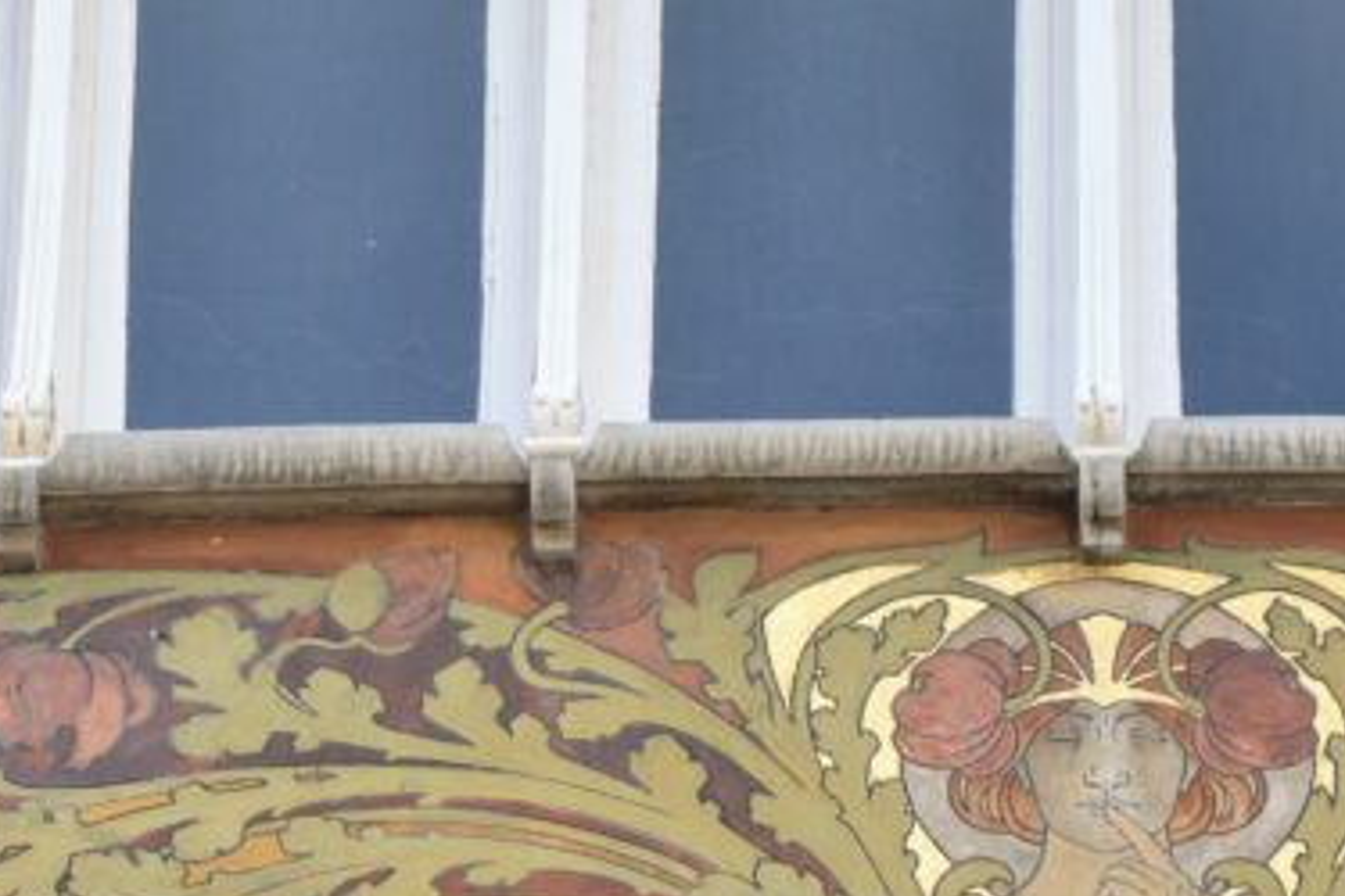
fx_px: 16040
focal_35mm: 429
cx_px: 204
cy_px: 299
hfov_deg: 4.8
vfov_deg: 3.2
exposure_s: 1/500
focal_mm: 105
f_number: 5.6
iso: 280
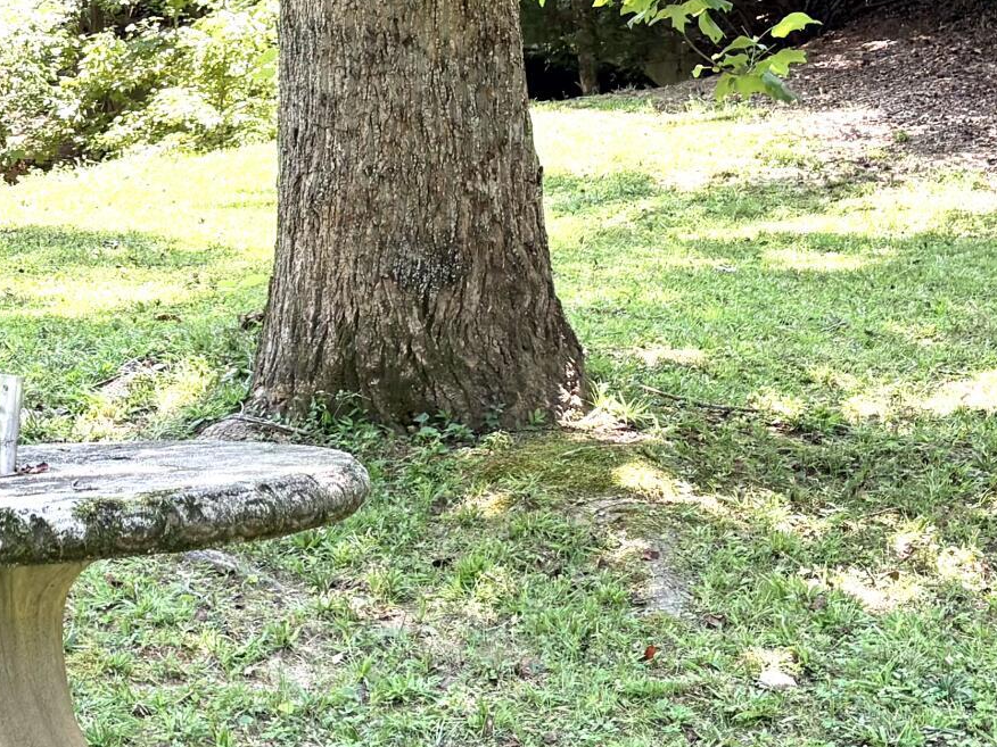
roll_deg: +1.1
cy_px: 124
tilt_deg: -3.6
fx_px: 2563
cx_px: 2
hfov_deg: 21.3
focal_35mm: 89
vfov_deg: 16.4
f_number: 1.6
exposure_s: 1/295
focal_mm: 5.96
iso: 50
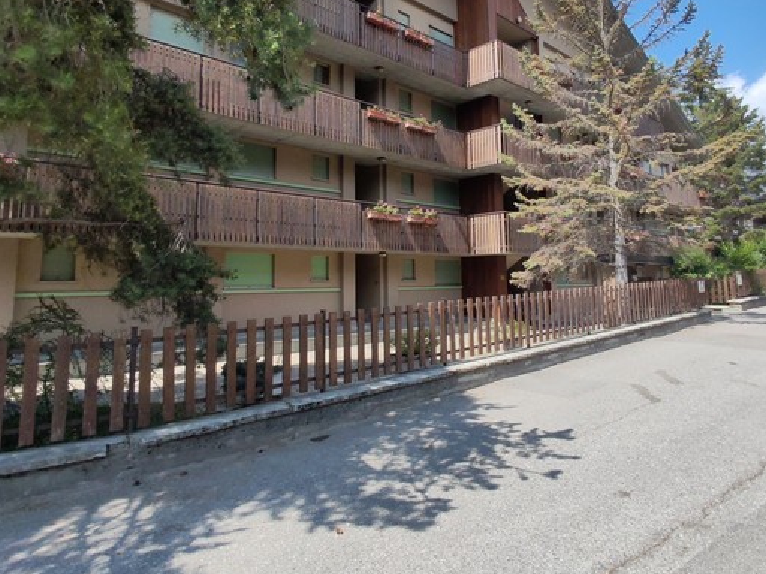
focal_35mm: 25
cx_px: 401
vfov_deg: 54.3
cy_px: 215
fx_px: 553
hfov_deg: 69.4
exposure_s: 1/940
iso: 50
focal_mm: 1.96
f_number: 2.2
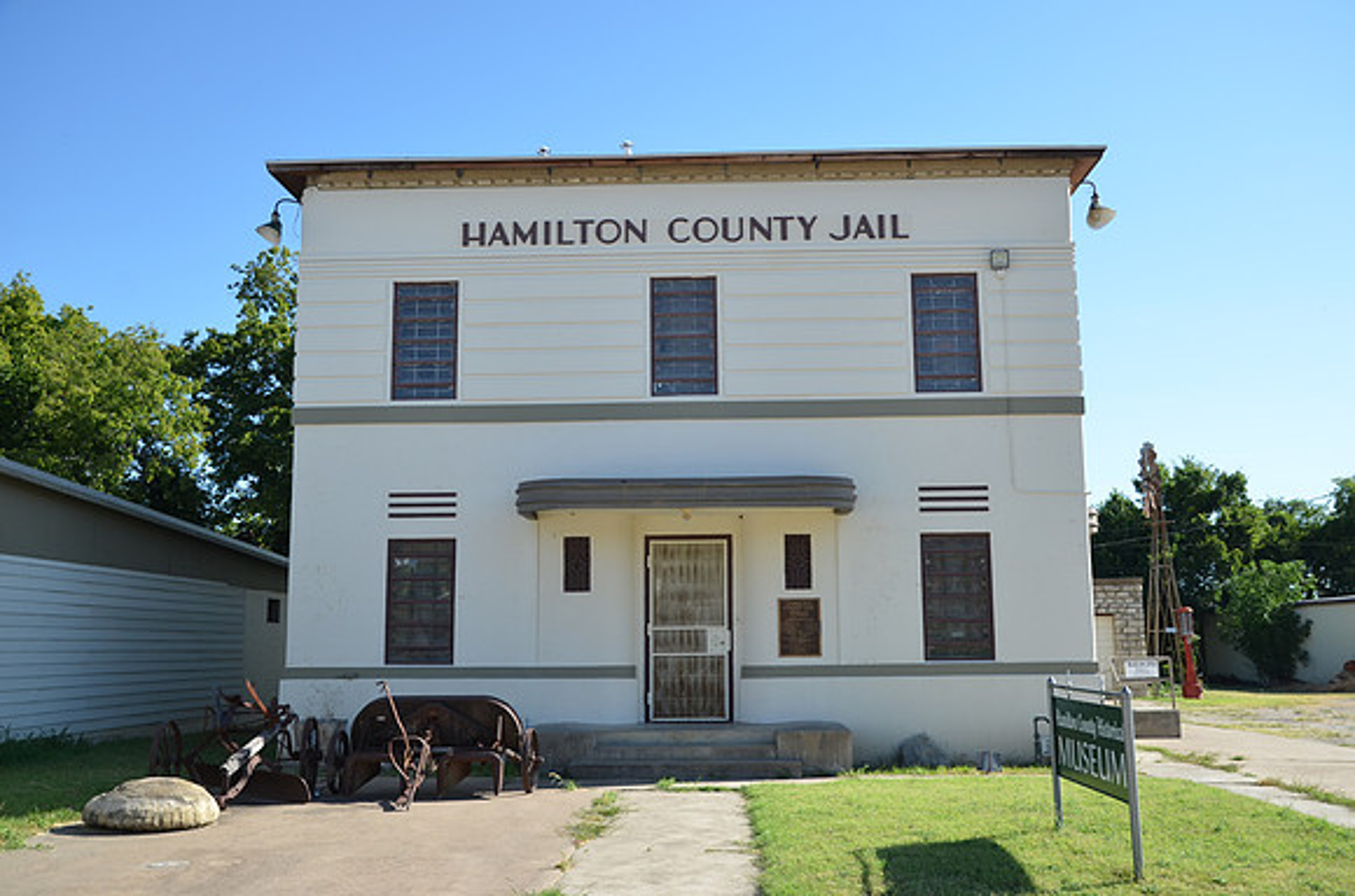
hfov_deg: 59.6
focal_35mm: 32
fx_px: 1183
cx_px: 678
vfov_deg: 41.5
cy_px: 448
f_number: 6.3
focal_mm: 21
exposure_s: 1/160
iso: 200
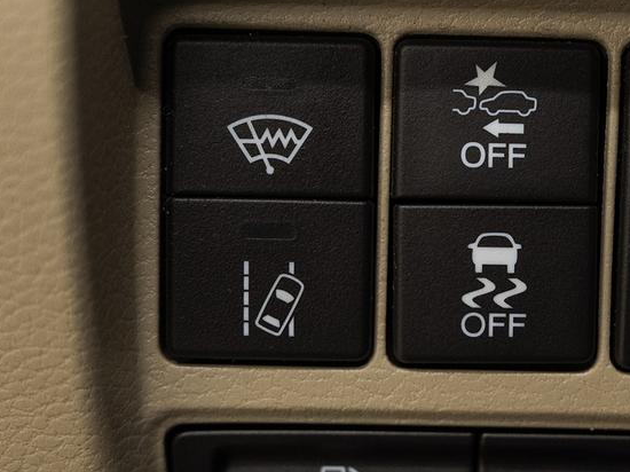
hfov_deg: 17.7
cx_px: 501
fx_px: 2001
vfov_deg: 13.5
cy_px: 237
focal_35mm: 110
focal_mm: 39.3
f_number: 3.5
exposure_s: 1/40
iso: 640
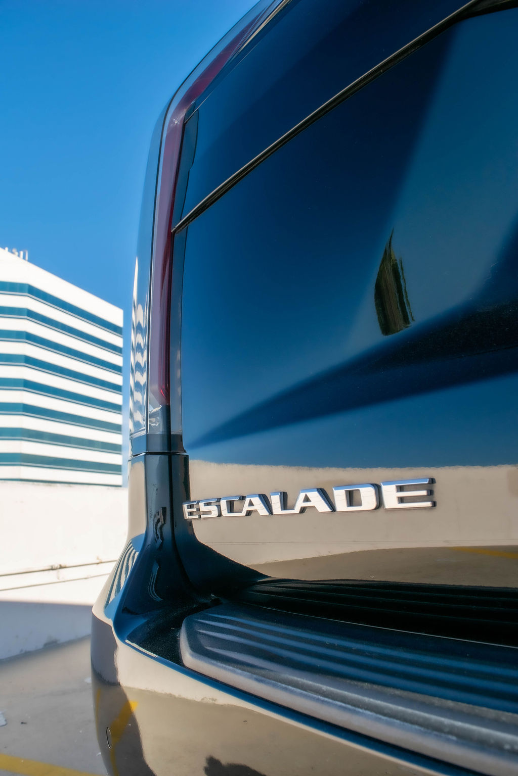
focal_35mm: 27
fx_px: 583
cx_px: 259
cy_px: 388
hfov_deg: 47.9
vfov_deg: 67.4
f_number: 9
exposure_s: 1/320
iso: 200
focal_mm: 18
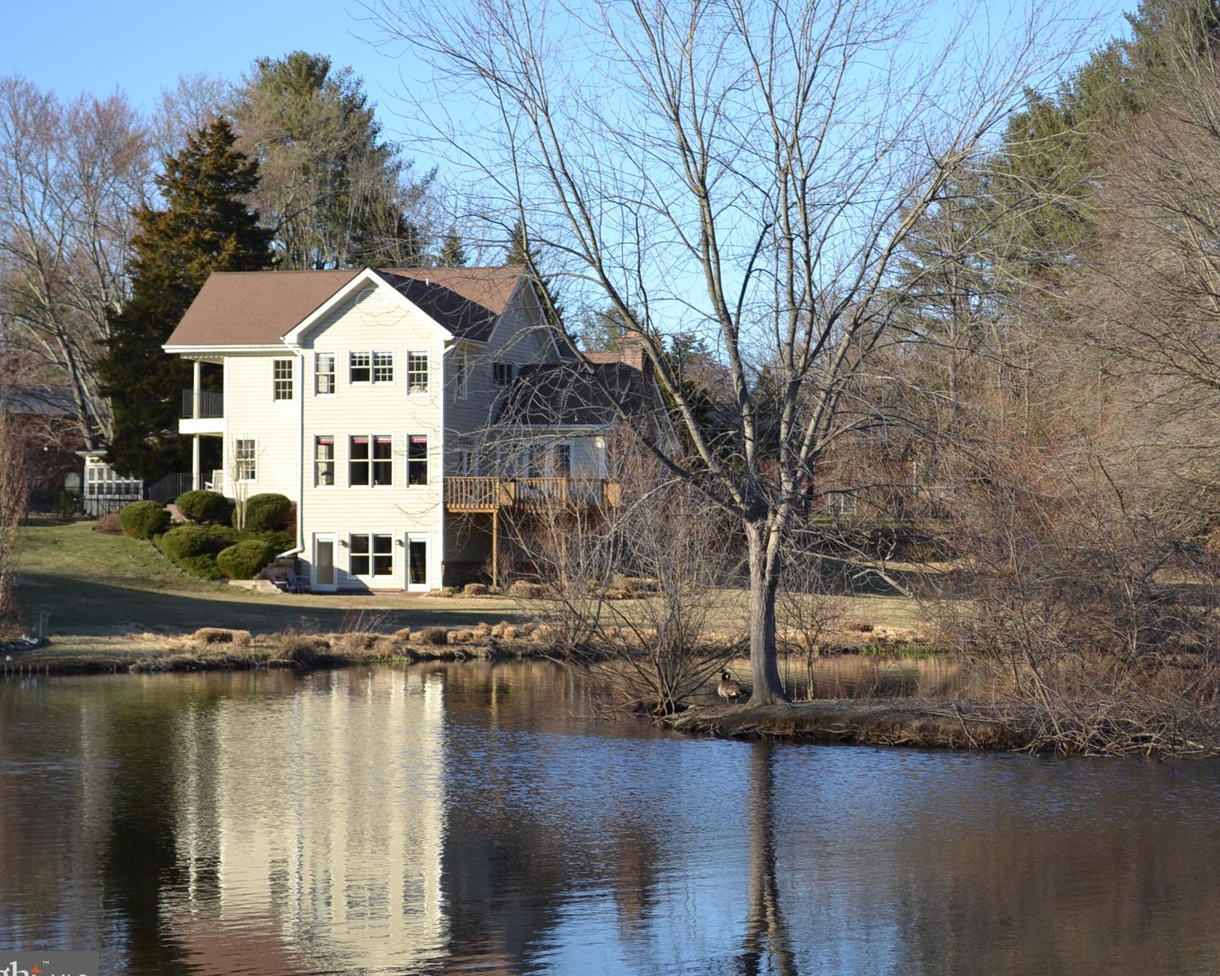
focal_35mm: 85
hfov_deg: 22.5
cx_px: 700
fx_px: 3069
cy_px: 494
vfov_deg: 18.1
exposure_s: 1/200
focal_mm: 48
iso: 100
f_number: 7.1
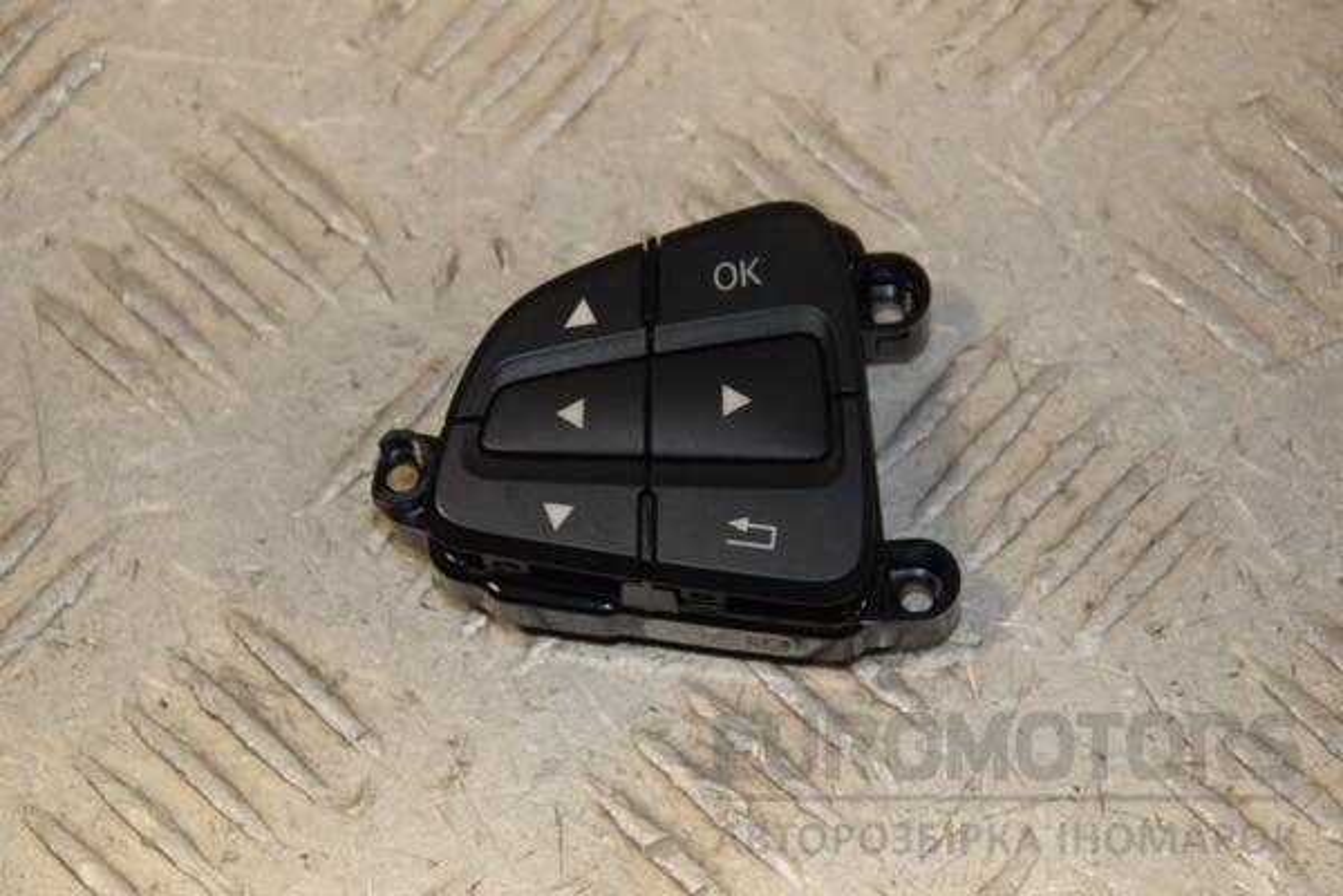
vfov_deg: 9.9
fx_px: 5148
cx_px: 672
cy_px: 448
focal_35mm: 138
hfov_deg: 14.9
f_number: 8
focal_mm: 92
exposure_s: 1/200
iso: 800
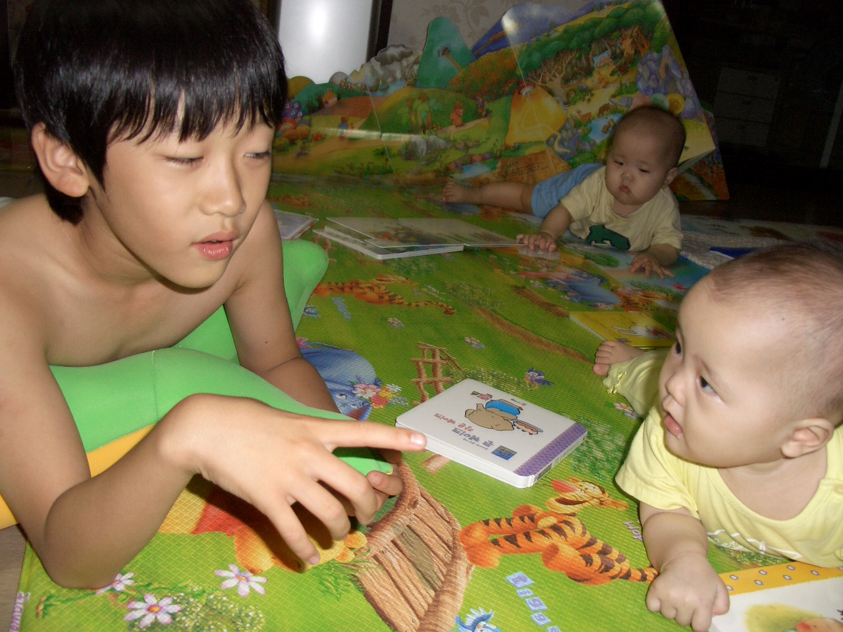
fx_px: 804
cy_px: 316
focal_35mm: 33
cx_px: 422
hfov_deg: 55.4
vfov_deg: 42.9
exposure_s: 1/60
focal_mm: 7.1
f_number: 2.8
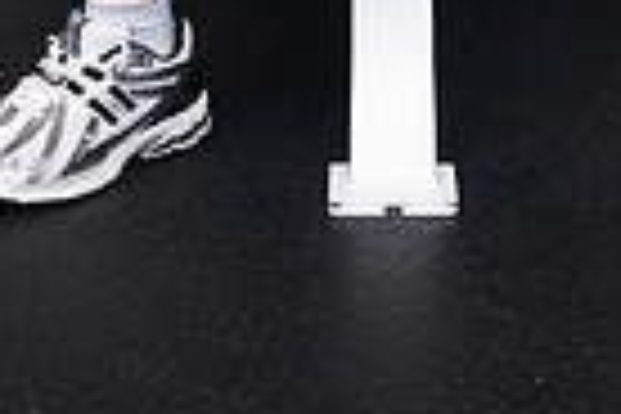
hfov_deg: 12.2
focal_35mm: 169
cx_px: 310
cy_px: -518
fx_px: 2915
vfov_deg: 7.7
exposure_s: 1/400
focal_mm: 52
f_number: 6.3
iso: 500
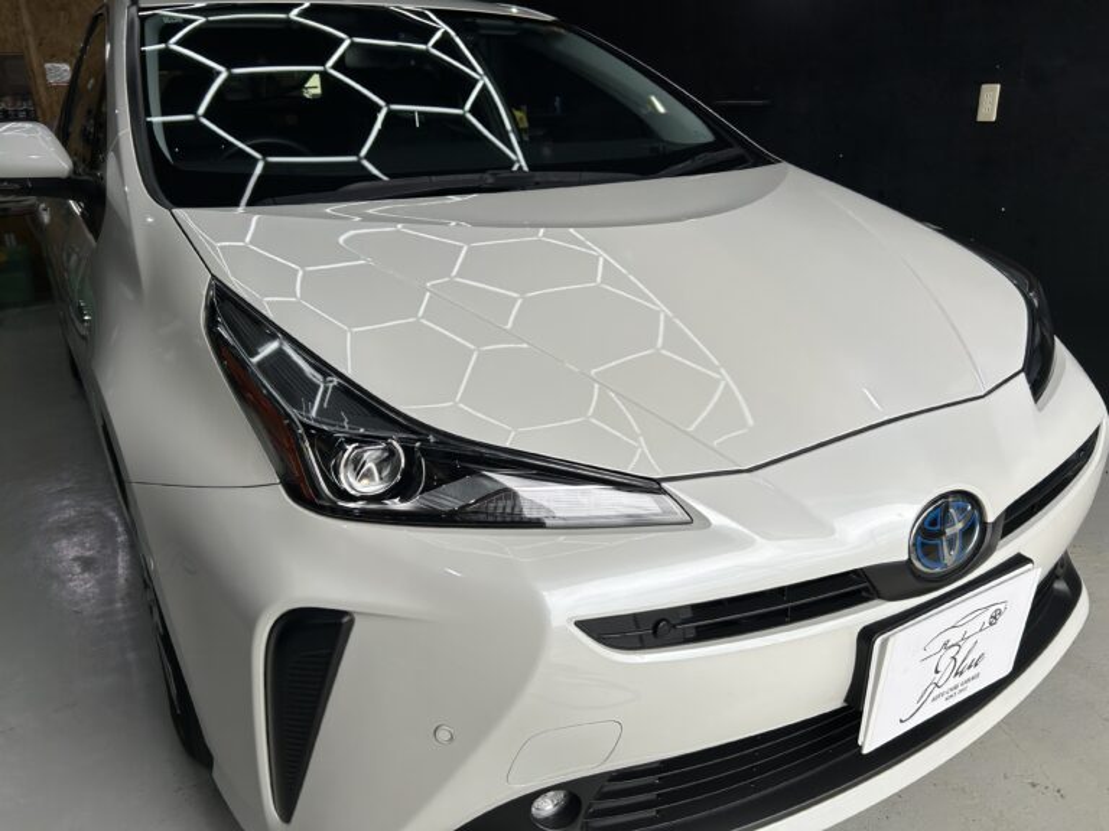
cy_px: 416
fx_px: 833
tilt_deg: -20.3
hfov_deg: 67.3
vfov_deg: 53.1
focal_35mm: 26
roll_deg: +1.4
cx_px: 554
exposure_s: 1/1808
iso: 50
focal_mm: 5.7
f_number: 1.5
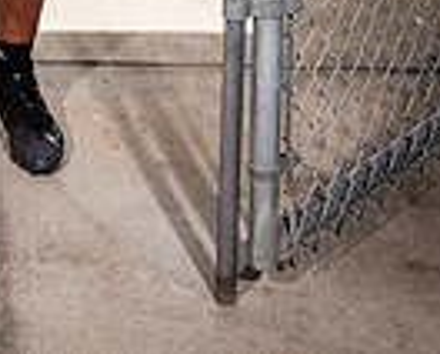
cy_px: -394
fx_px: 1669
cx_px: -20
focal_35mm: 128
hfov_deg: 14.7
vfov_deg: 10.8
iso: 160
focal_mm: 40
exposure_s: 1/400
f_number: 7.1
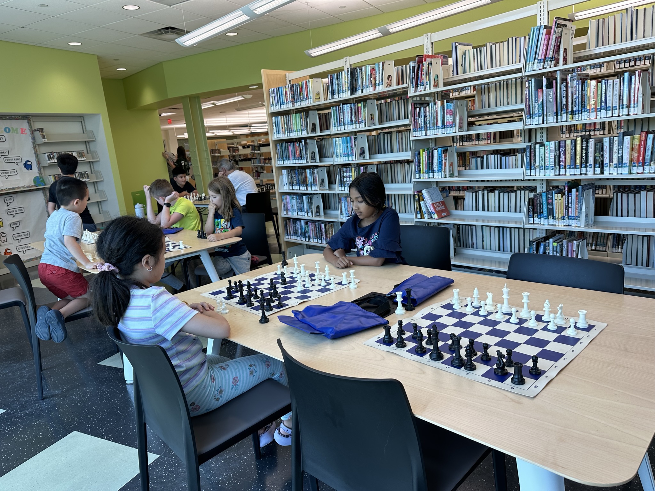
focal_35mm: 24
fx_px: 454
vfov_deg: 56.8
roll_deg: +5.5
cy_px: 246
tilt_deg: -12.5
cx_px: 328
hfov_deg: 71.6
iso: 64
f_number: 1.78
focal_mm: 6.86
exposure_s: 1/154
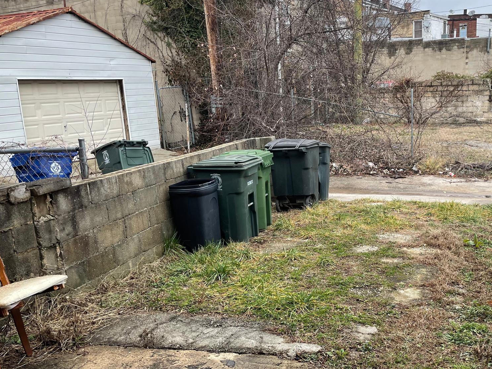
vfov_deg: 39.6
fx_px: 512
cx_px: 334
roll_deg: +3.2
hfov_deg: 50.3
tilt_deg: -11.6
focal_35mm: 36
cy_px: 209
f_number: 1.6
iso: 32
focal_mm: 4.2
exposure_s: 1/875
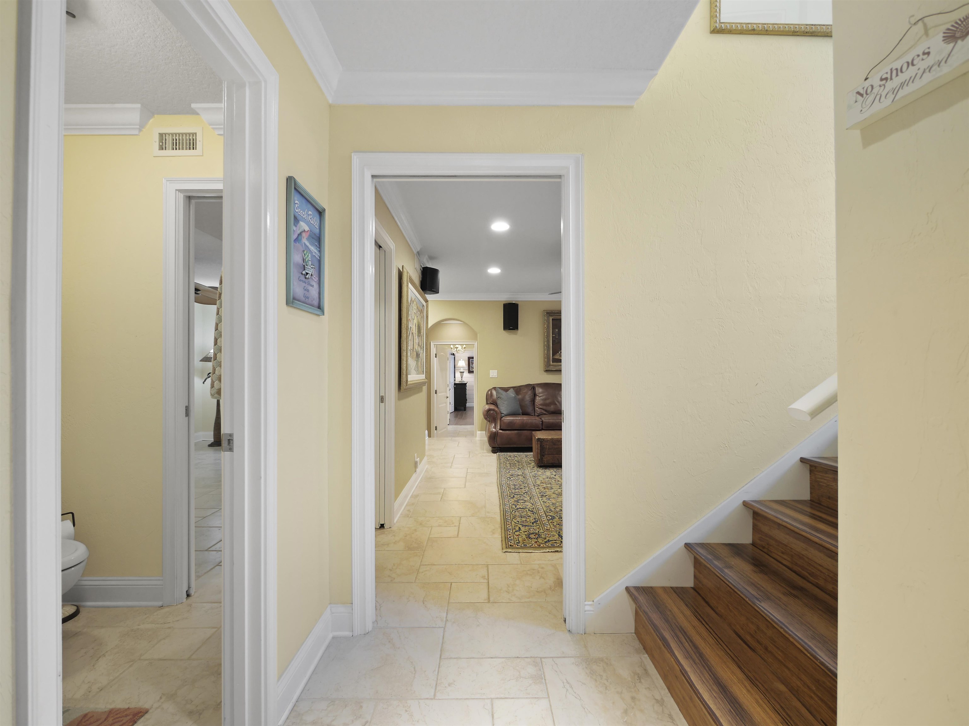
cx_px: 484
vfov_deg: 85.7
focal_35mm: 14
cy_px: 363
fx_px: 392
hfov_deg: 102.1
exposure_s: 1/8
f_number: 4
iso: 400
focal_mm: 7
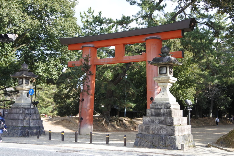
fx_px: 306
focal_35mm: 47
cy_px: 78
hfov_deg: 41.9
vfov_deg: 28.7
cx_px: 117
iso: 360
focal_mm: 17.7
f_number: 4.5
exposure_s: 1/500
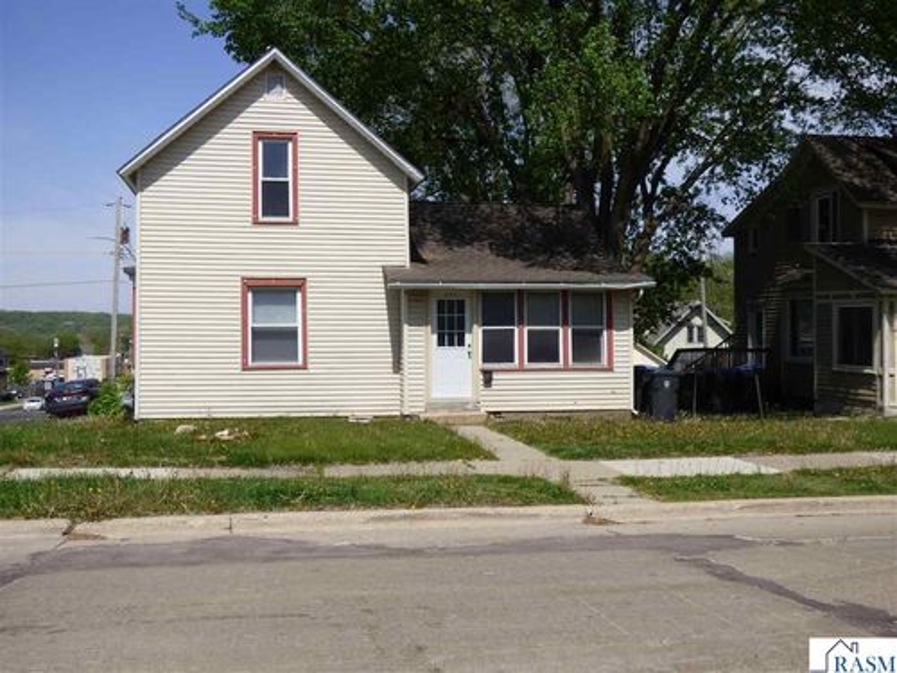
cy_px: 336
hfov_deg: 45.8
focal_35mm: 41
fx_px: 1062
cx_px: 448
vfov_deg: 35.1
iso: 100
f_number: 3.6
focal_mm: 7.07
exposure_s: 1/1600
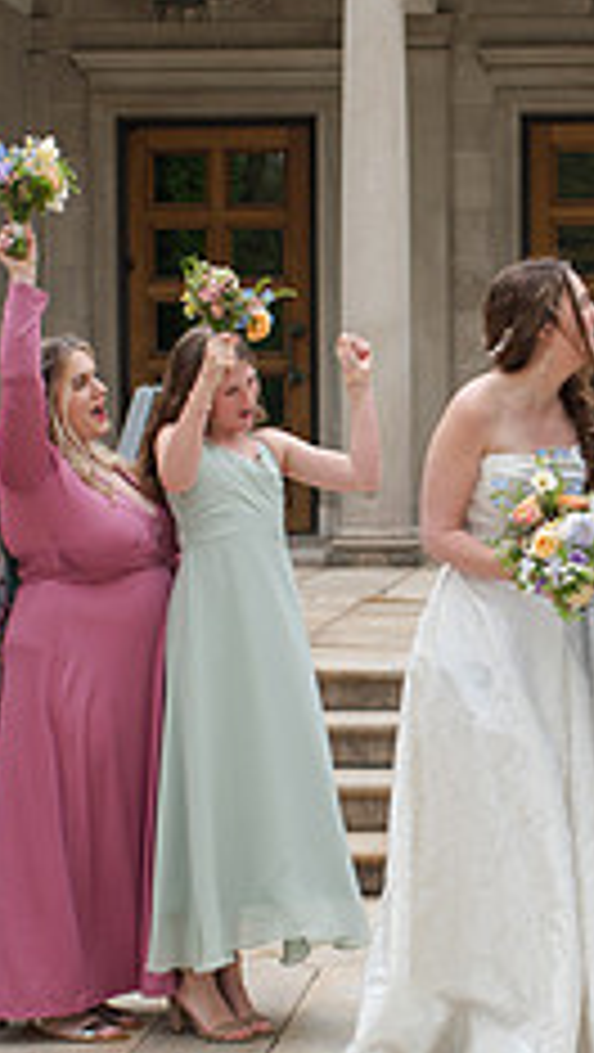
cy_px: 663
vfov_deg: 21.7
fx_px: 2738
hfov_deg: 12.3
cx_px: 521
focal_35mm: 98
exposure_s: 1/320
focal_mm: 35
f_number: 3.2
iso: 110
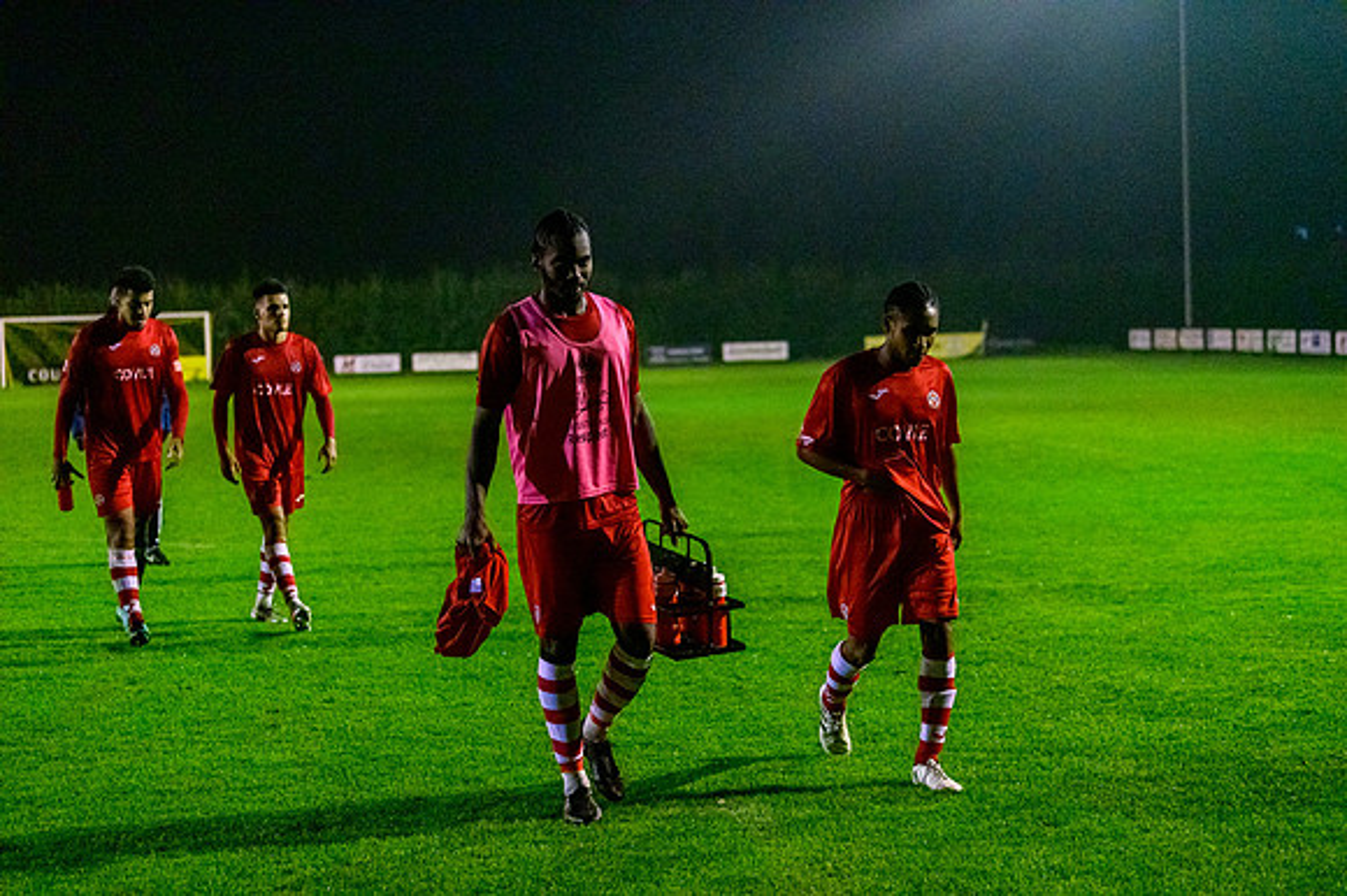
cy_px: 448
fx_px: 2692
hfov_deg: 28.1
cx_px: 674
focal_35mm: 72
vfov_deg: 18.9
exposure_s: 1/1250
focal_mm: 72
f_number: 3.2
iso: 12800
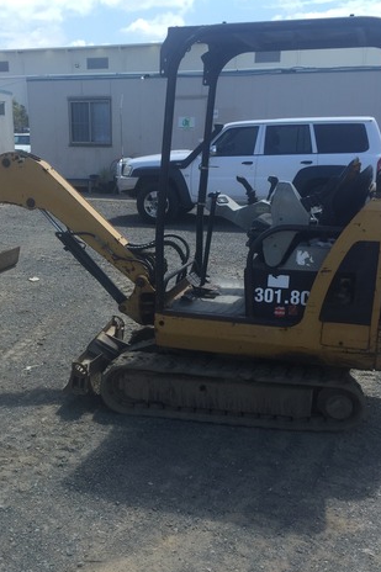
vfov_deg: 49.4
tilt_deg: -15.0
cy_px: 324
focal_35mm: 39
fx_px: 620
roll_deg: +0.4
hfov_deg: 33.9
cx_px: 134
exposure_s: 1/1364
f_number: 2.2
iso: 32
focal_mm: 4.15
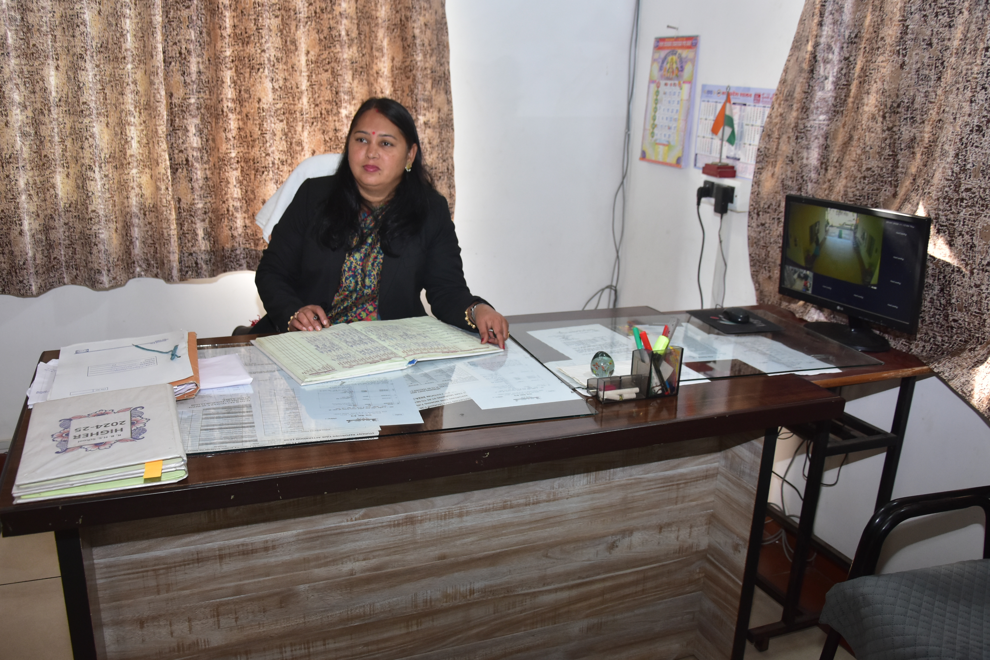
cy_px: 330
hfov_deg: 59.5
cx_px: 495
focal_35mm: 32
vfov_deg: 41.7
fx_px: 866
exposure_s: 1/160
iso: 800
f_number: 3.8
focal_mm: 21
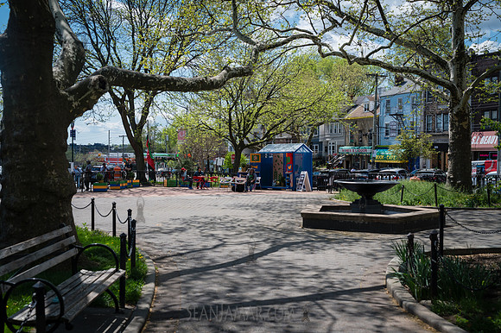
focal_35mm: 43
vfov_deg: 31.4
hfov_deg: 45.8
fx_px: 593
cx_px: 250
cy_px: 166
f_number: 5
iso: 200
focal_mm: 42
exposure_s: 1/1000
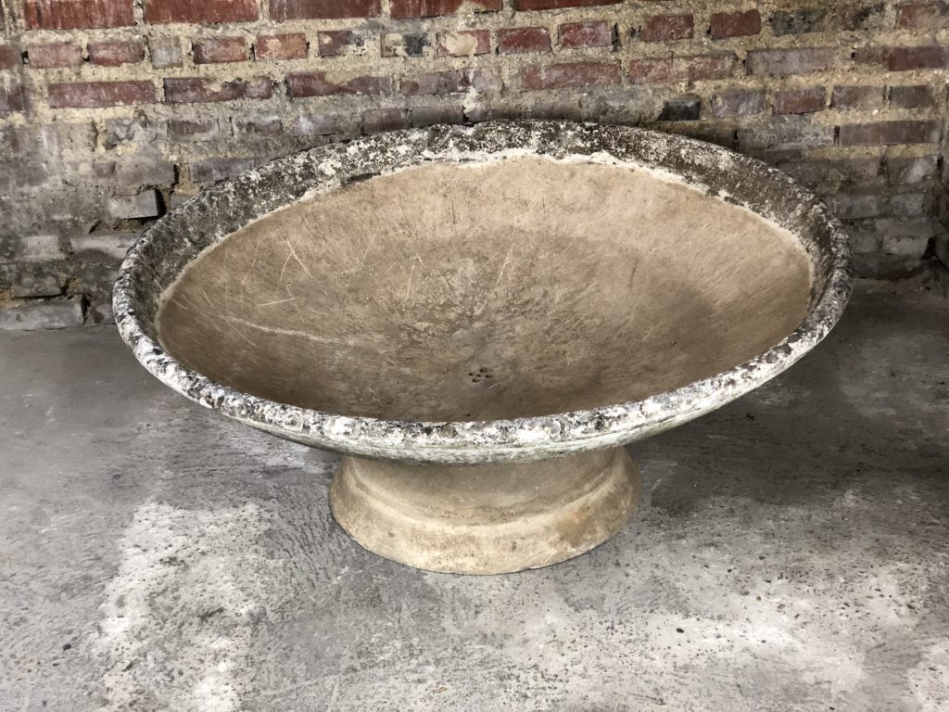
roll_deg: +2.9
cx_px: 474
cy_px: 356
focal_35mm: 52
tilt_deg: -26.7
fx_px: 1426
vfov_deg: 28.0
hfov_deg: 36.8
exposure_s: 1/25
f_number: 2.4
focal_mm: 6
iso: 125
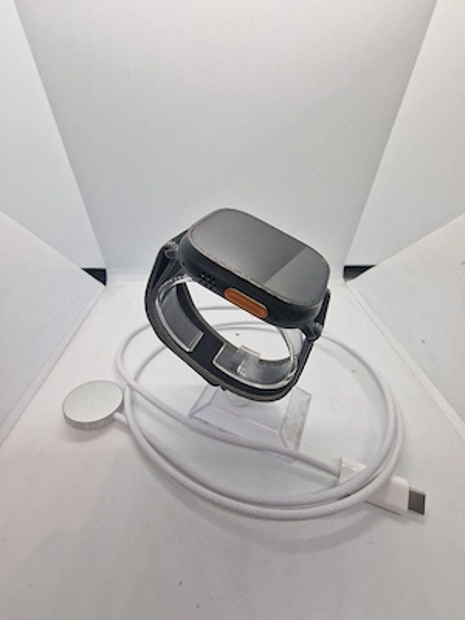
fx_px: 233
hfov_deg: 89.9
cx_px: 232
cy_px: 310
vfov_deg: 106.2
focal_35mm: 13
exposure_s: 1/141
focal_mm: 2.2
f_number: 2.2
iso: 50
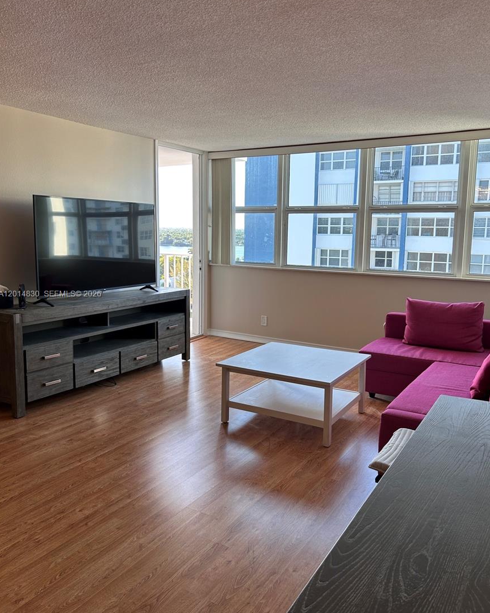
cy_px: 295
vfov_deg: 62.2
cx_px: 251
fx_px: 508
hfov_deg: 51.5
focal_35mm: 28
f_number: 1.5
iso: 40
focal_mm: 5.7
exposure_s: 1/170
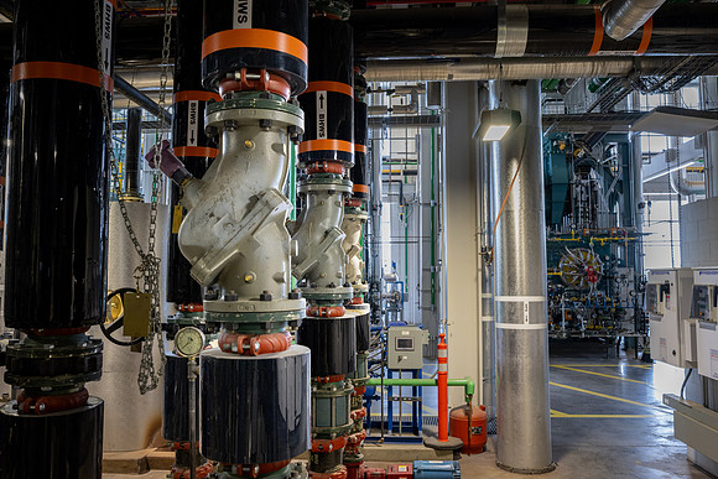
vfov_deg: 45.4
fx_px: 573
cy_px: 227
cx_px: 359
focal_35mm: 29
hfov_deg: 64.2
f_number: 5.6
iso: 1000
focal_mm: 27
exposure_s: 1/40
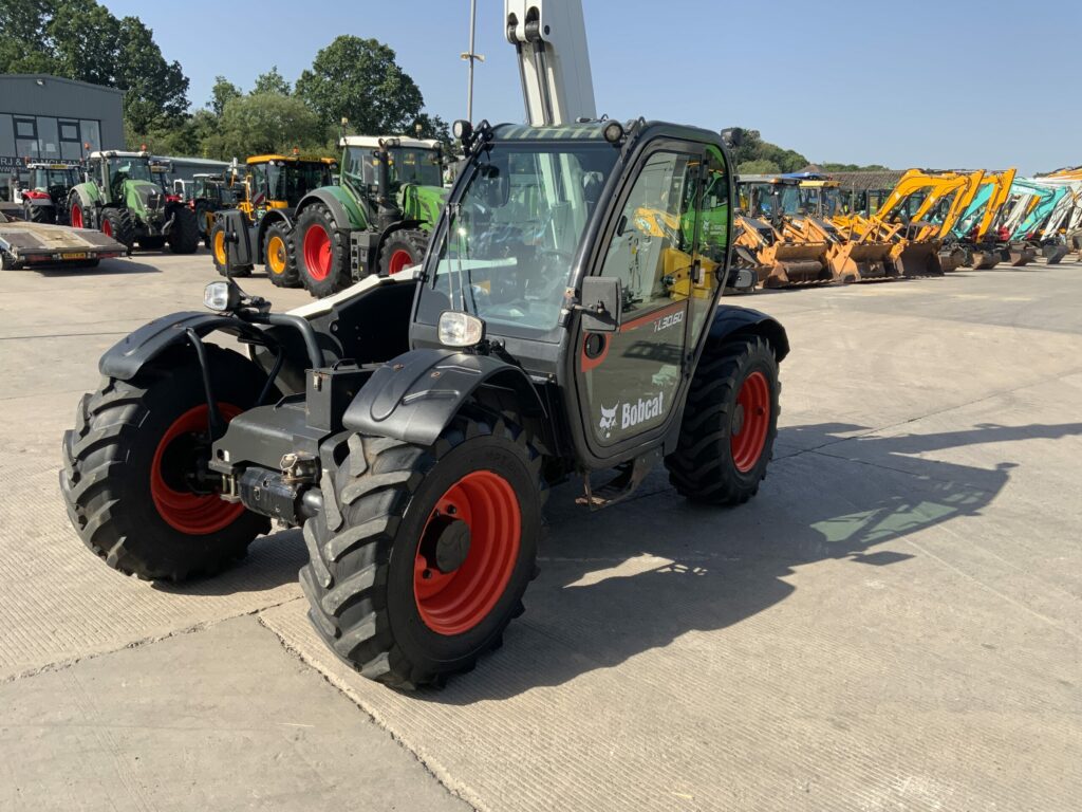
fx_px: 906
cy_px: 406
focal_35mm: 29
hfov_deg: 61.7
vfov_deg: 48.2
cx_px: 541
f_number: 1.8
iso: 16
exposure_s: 1/1168
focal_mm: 3
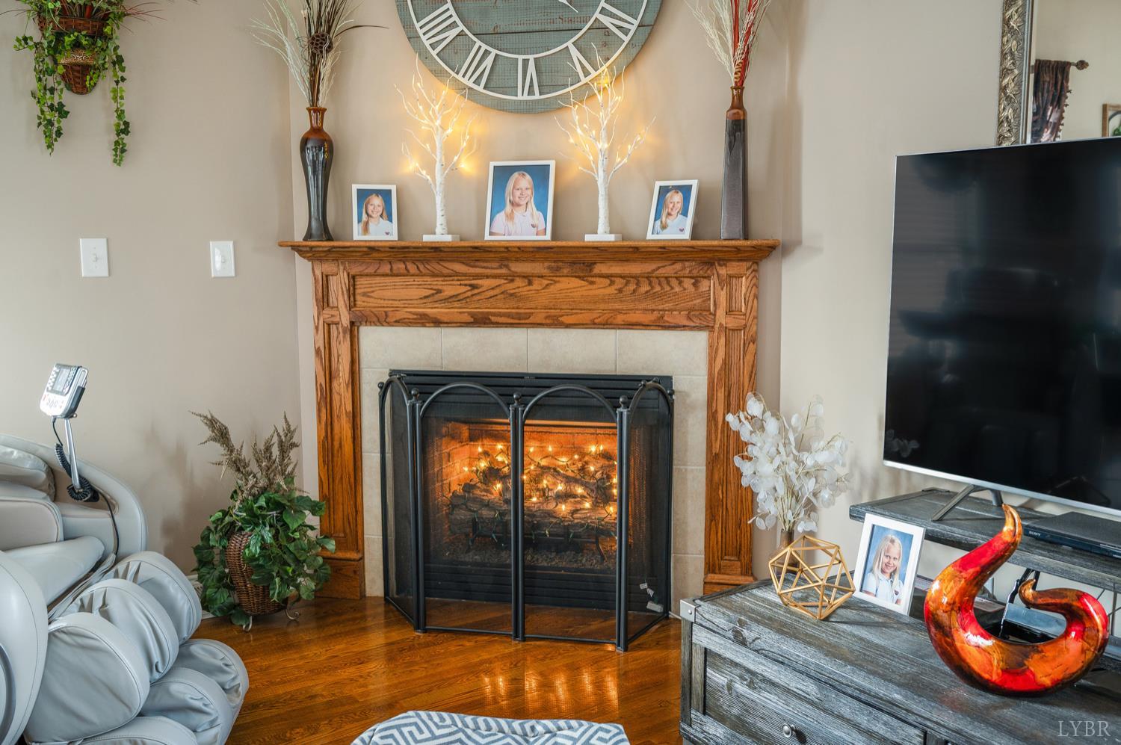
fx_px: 933
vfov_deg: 43.5
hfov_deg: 62.0
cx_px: 560
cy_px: 372
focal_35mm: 30
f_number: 4
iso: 400
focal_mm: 30
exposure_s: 1/10
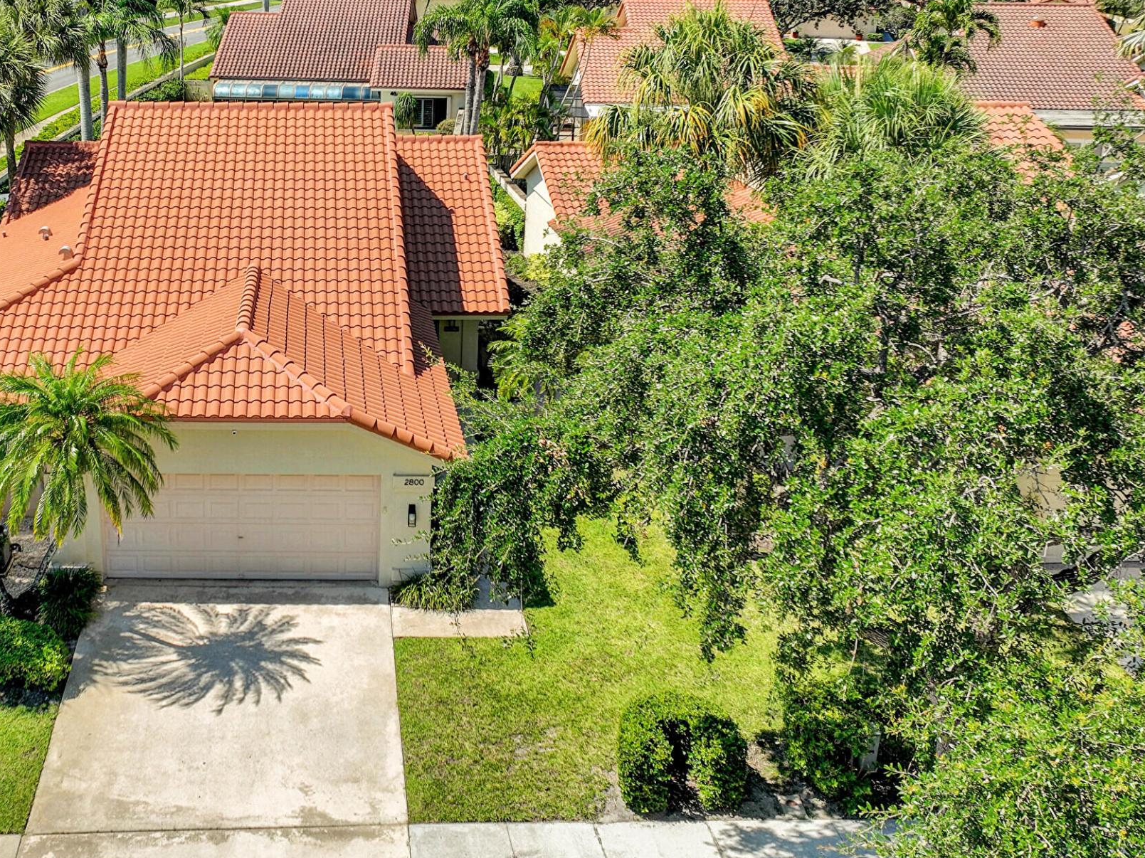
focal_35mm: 43
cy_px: 312
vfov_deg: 33.4
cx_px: 322
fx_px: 1422
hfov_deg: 42.8
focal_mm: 12.3
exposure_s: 1/2000
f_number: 2.8
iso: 110
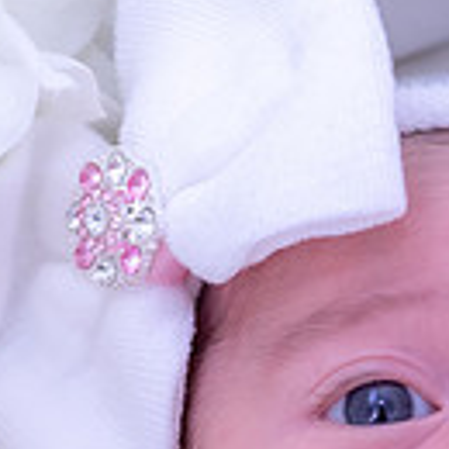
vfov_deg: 9.2
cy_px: 516
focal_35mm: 189
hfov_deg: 9.2
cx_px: 511
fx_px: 2774
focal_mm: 50
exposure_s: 1/90
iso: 1250
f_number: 3.5
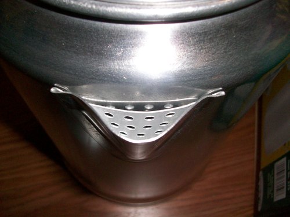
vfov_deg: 41.8
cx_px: 145
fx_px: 285
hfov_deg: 54.0
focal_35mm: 34
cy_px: 108
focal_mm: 5.7
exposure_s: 1/60
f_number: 2.8
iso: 160
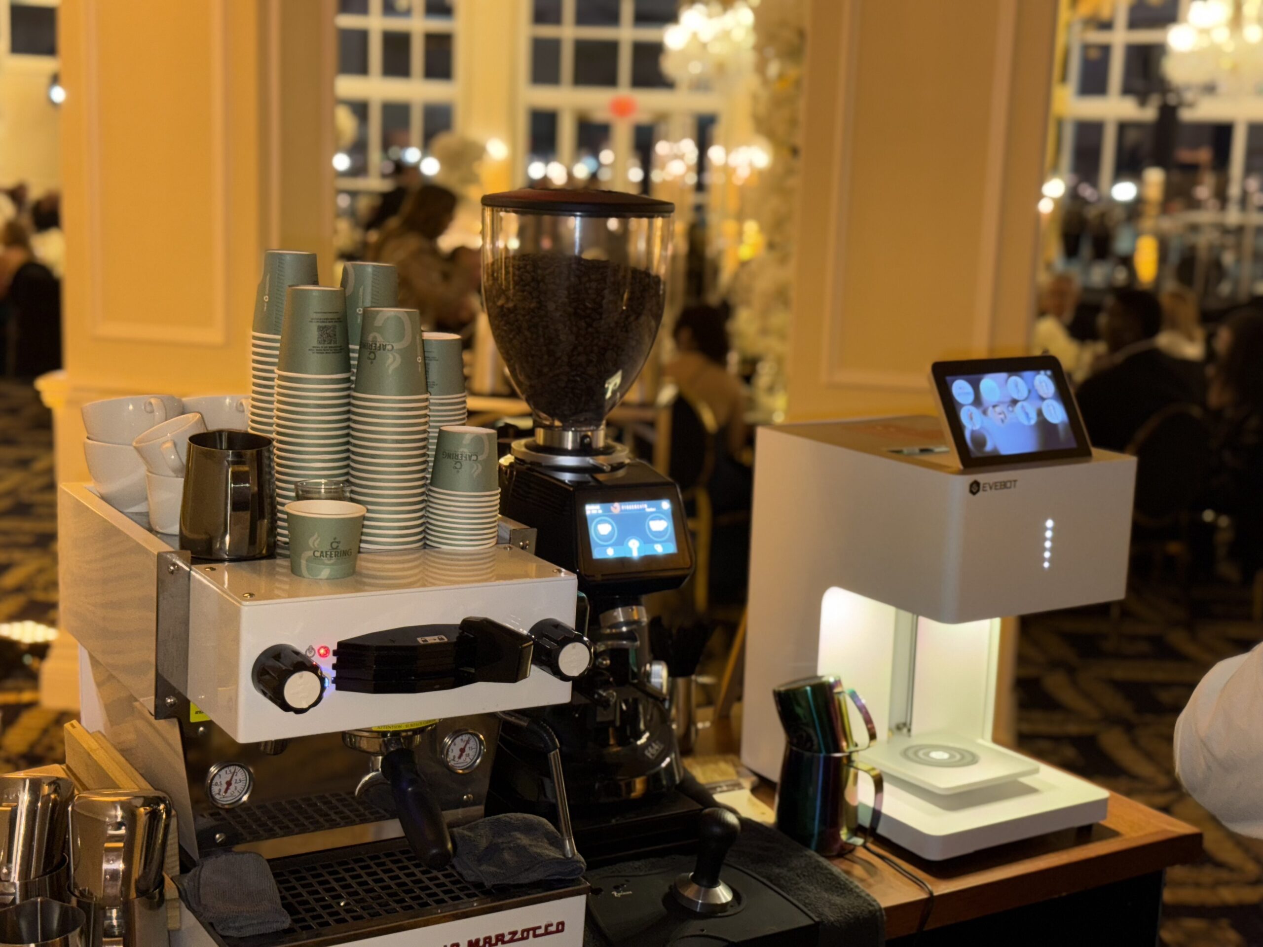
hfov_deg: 39.7
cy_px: 474
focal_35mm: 48
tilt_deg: -10.3
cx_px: 632
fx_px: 1751
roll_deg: -2.5
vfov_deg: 30.3
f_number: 1.78
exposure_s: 1/9
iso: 80
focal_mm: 6.76
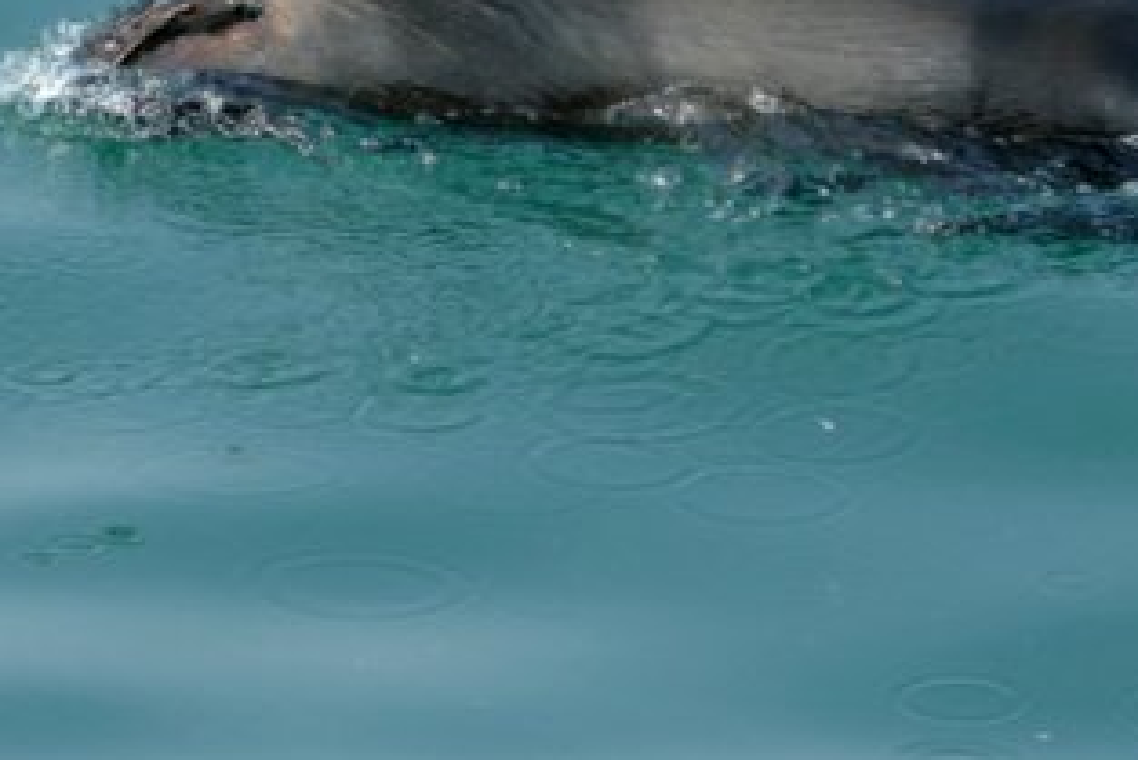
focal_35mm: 469
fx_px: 14832
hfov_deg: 4.4
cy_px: 78
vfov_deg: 2.9
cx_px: 945
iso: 125
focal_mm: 89.34
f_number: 4
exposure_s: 1/800
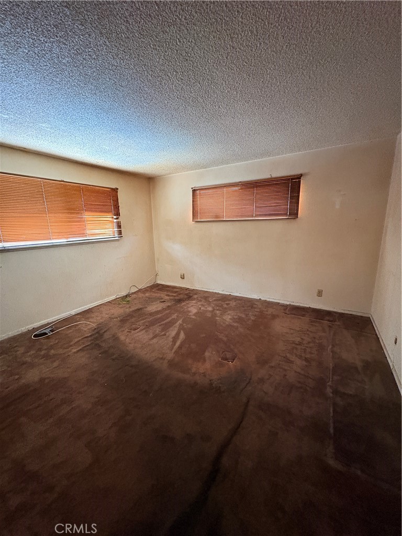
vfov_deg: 102.1
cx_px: 201
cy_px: 268
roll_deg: +0.7
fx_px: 217
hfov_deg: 85.7
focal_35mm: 14
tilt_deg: -12.0
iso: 1000
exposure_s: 1/59
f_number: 2.2
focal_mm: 2.22
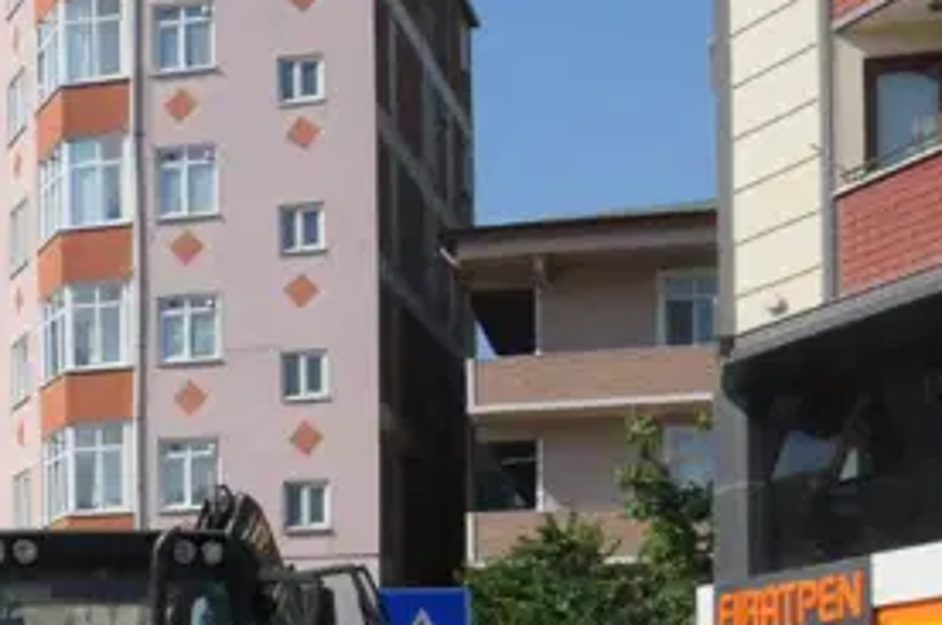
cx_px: -222
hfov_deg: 10.6
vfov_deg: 7.1
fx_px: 4989
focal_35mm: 191
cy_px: 840
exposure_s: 1/1000
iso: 800
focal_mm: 40
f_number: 16
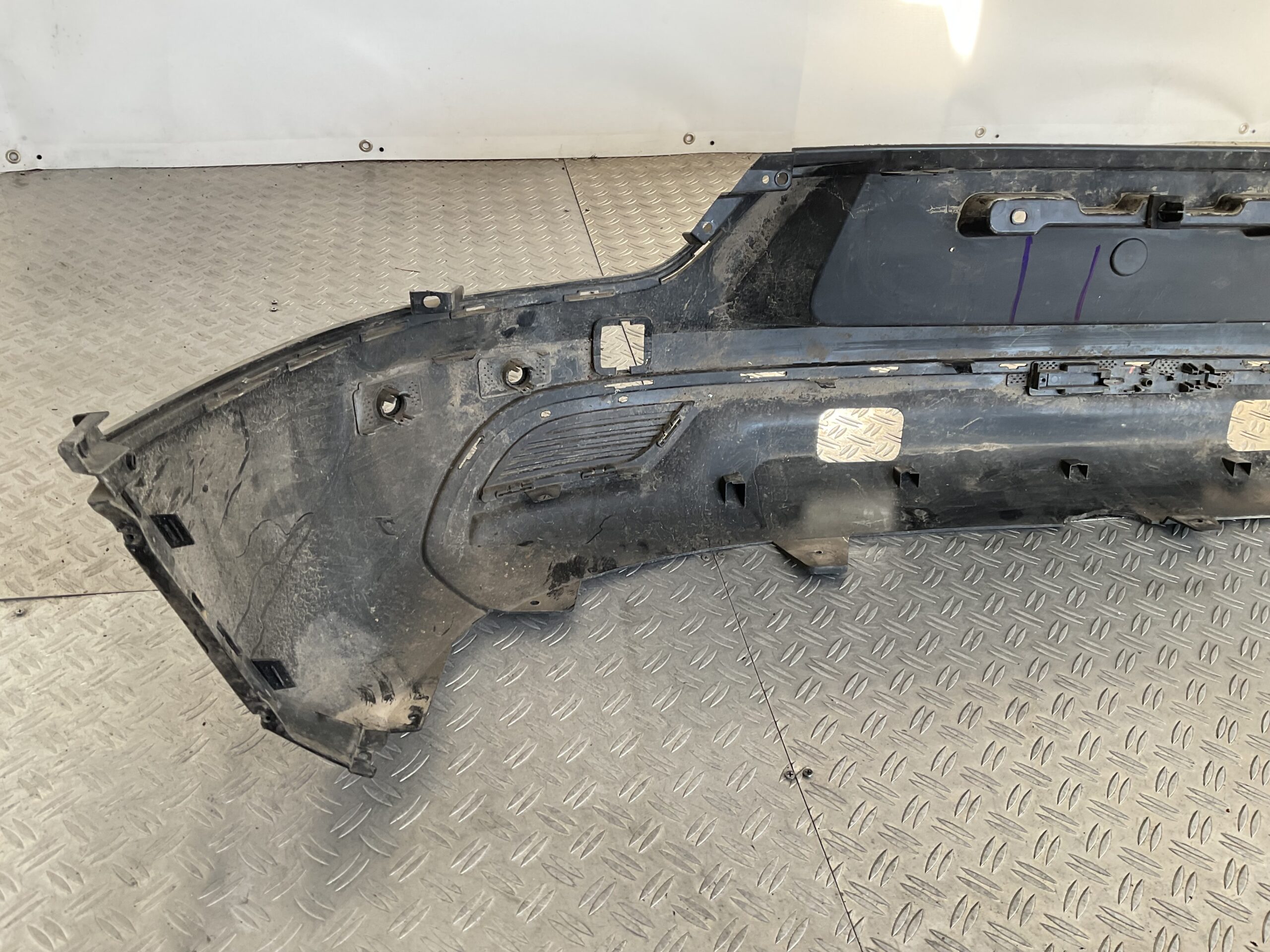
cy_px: 476
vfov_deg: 48.2
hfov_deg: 61.7
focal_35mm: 29
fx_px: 1064
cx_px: 635
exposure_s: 1/120
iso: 32
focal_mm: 3
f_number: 1.8
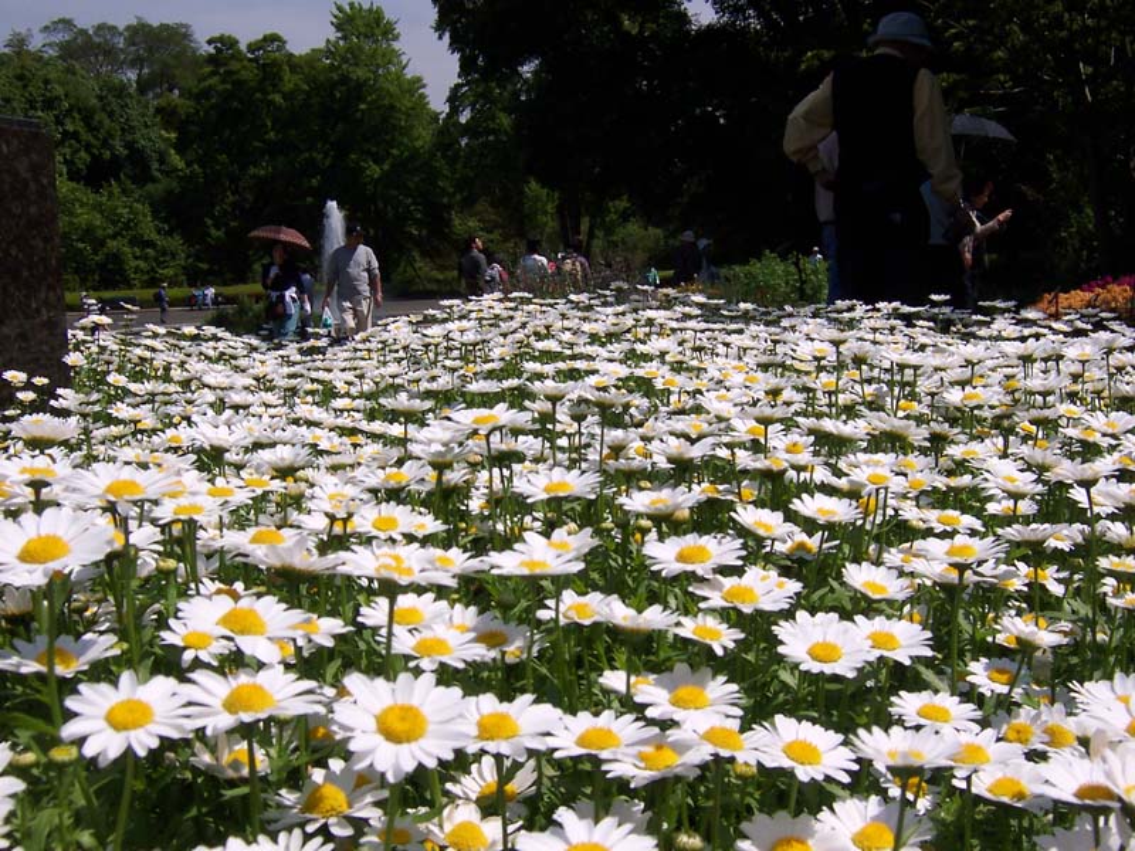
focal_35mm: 52
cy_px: 426
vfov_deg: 28.0
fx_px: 1705
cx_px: 568
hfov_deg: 36.8
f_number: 6.7
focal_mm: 8
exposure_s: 1/1000
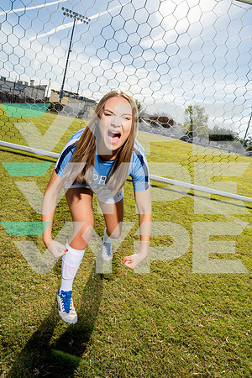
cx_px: 126
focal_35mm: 27
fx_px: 283
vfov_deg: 67.4
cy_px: 189
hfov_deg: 47.9
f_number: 11
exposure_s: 1/250
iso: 200
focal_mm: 27
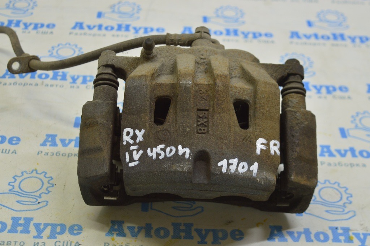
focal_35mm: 63
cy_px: 123
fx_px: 647
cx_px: 185
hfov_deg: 31.9
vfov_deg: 21.5
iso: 400
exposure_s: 1/25
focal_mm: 42
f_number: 5.6
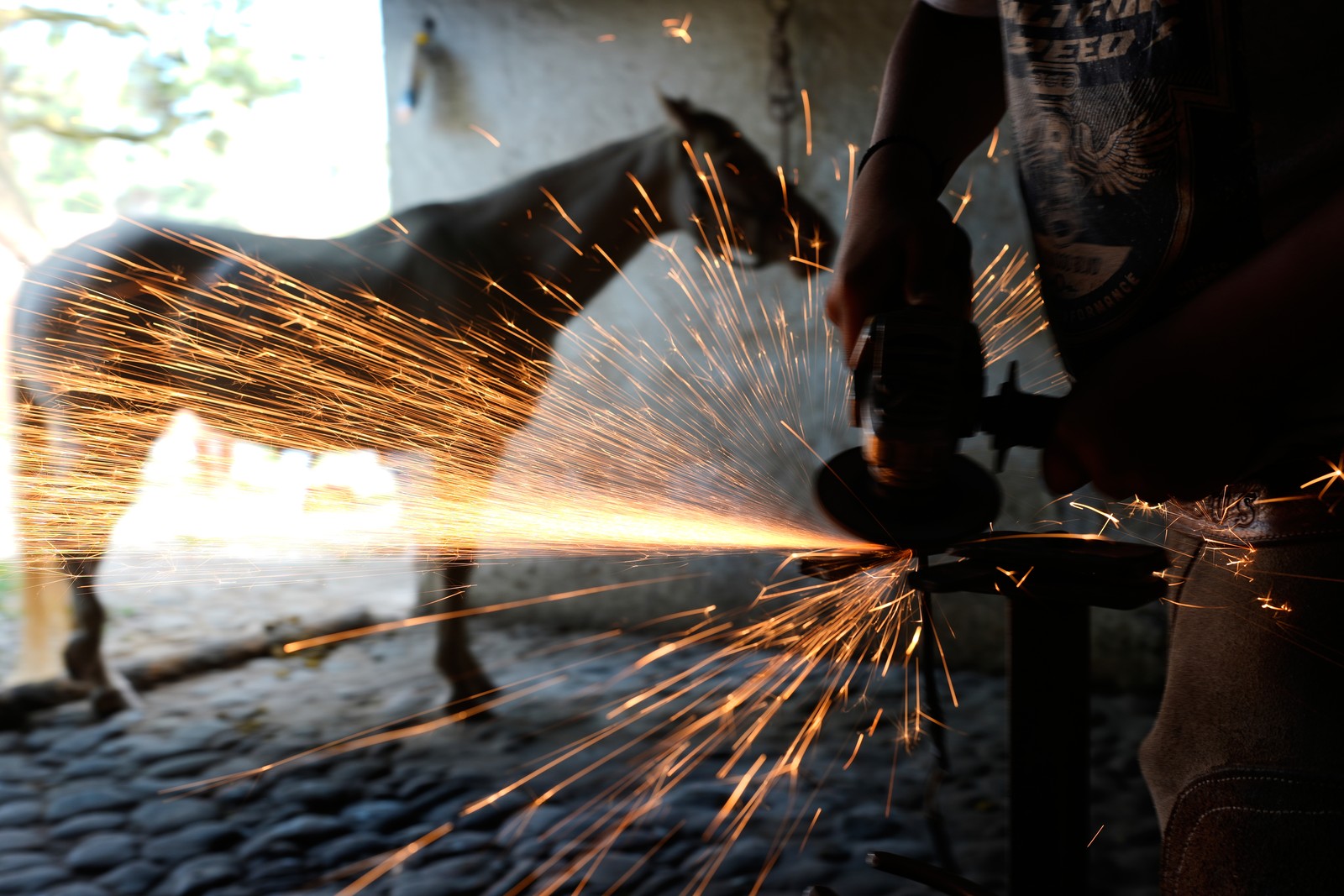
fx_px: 1307
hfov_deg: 54.4
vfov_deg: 37.9
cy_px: 448
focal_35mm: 35
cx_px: 672
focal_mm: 35
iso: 125
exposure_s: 1/30
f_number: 4.5
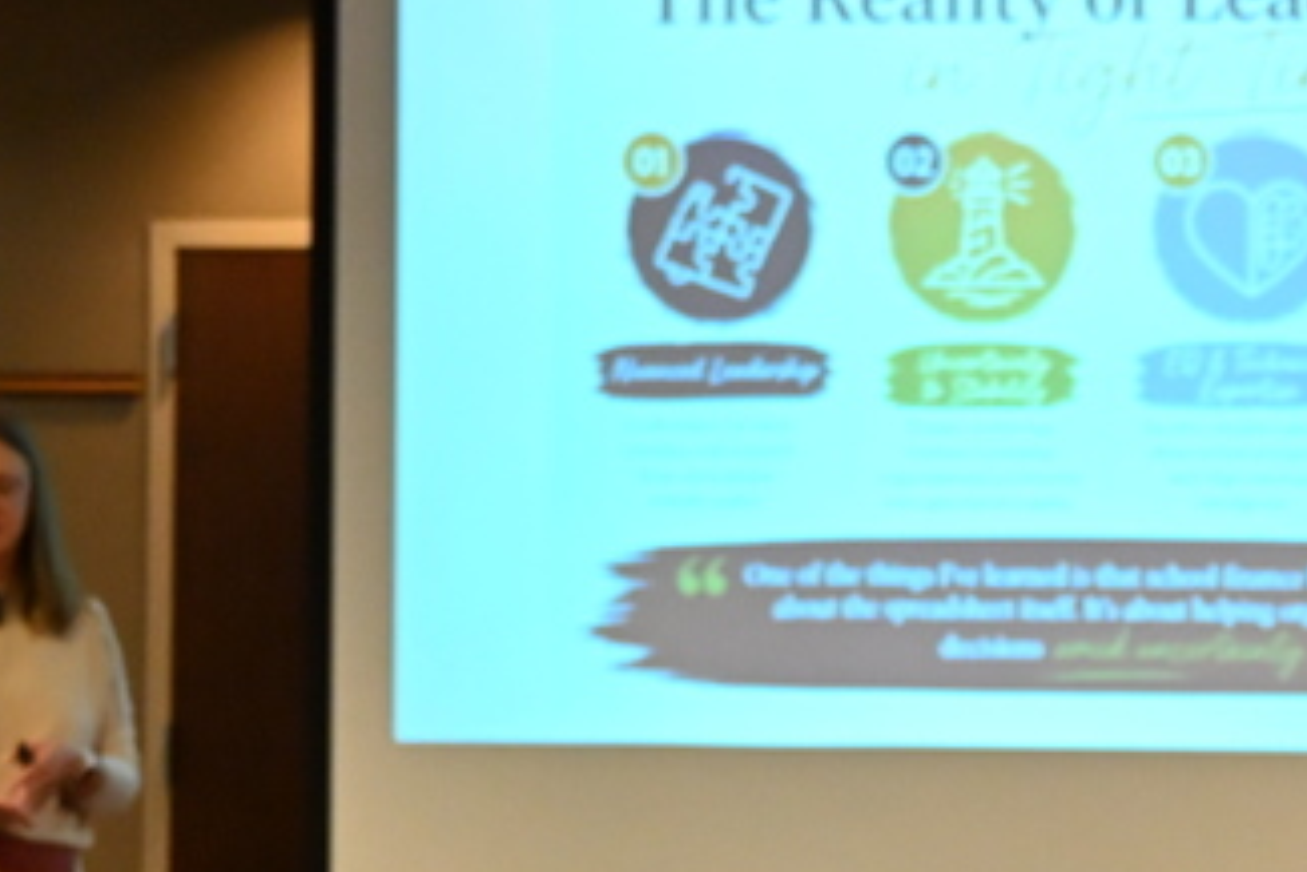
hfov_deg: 14.0
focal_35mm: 145
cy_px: 721
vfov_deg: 9.4
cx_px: 1227
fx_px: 5266
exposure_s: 1/250
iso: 7200
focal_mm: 46
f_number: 5
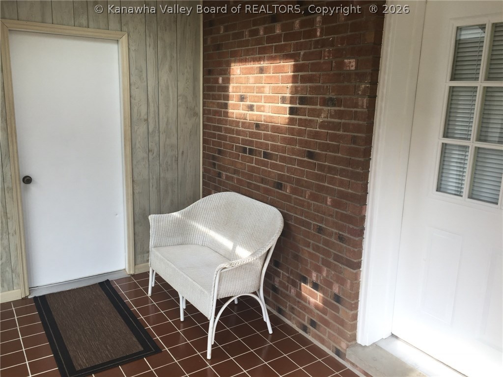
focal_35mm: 29
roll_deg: -1.7
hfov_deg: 61.7
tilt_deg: -11.8
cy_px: 188
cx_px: 252
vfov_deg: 48.2
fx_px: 421
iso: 32
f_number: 2.2
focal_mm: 4.15
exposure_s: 1/120
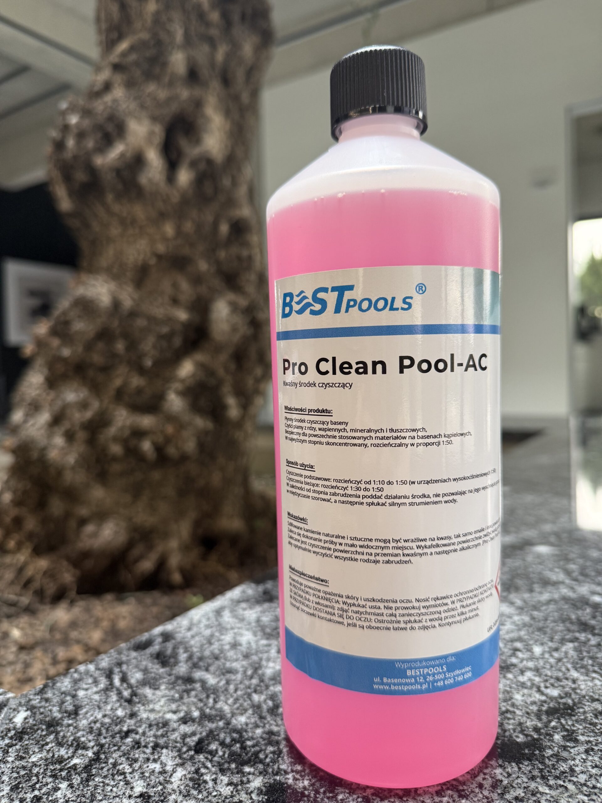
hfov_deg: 56.8
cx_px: 301
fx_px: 557
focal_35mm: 24
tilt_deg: -2.8
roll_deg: +1.0
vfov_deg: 71.6
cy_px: 402
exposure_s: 1/83
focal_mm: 6.76
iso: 200
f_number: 1.78
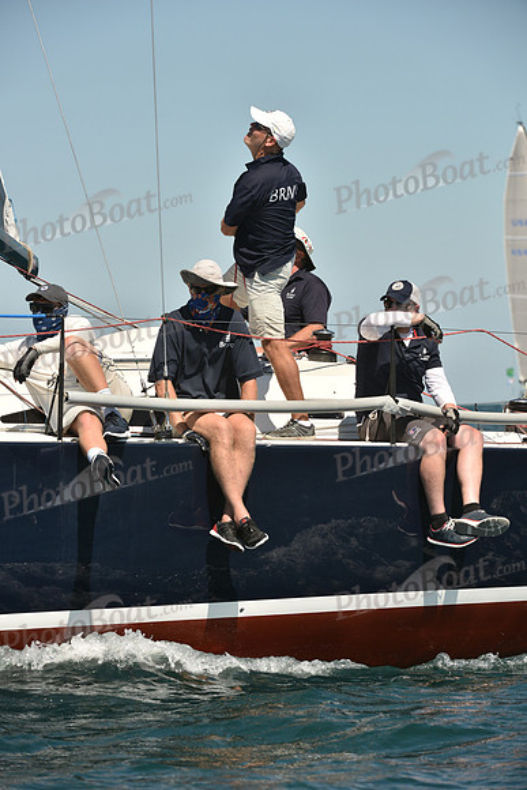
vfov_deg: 10.3
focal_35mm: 200
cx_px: 264
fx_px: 4389
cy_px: 395
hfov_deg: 6.9
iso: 250
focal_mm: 200
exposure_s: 1/1000
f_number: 7.1
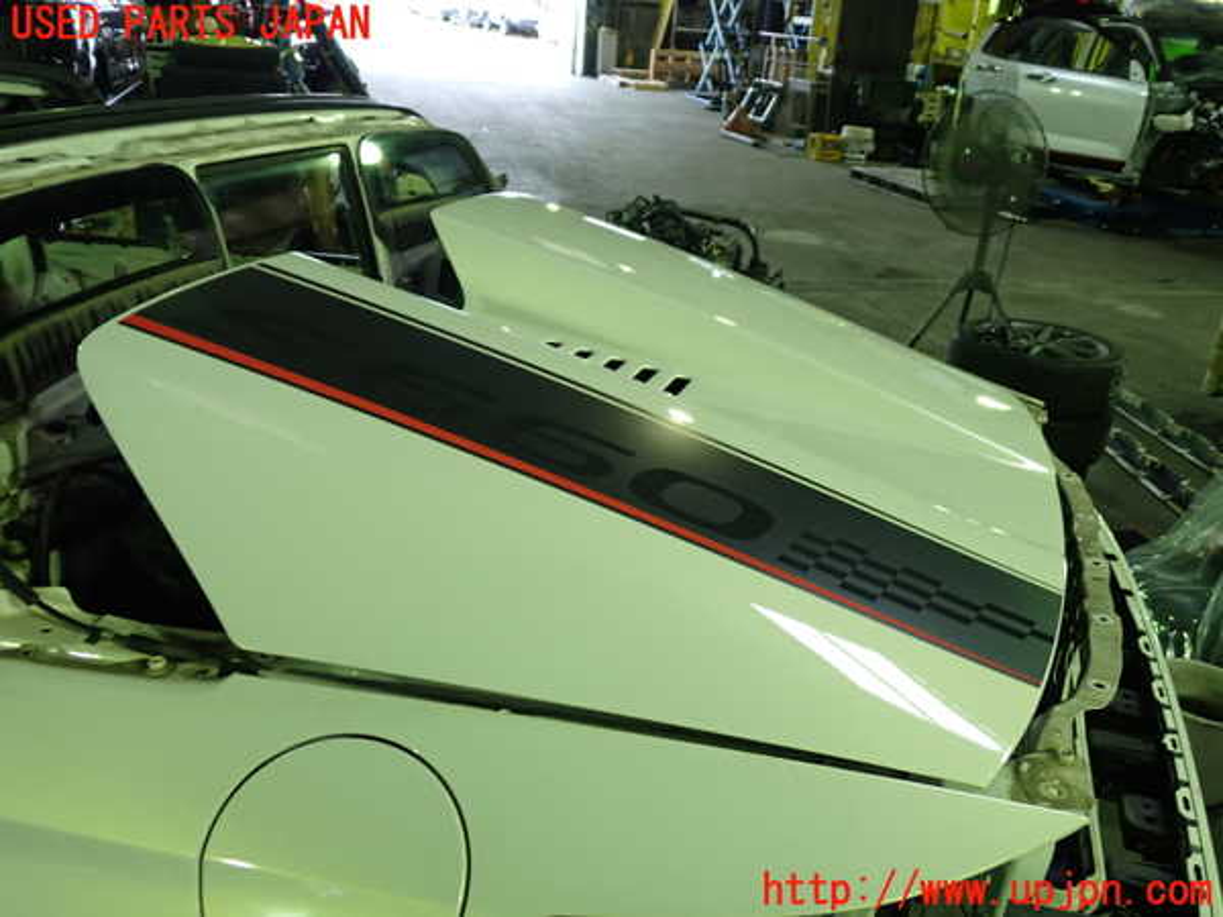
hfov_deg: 60.0
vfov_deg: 46.8
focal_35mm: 30
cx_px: 612
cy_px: 458
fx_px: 1060
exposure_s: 1/30
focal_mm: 5.4
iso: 250
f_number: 2.3
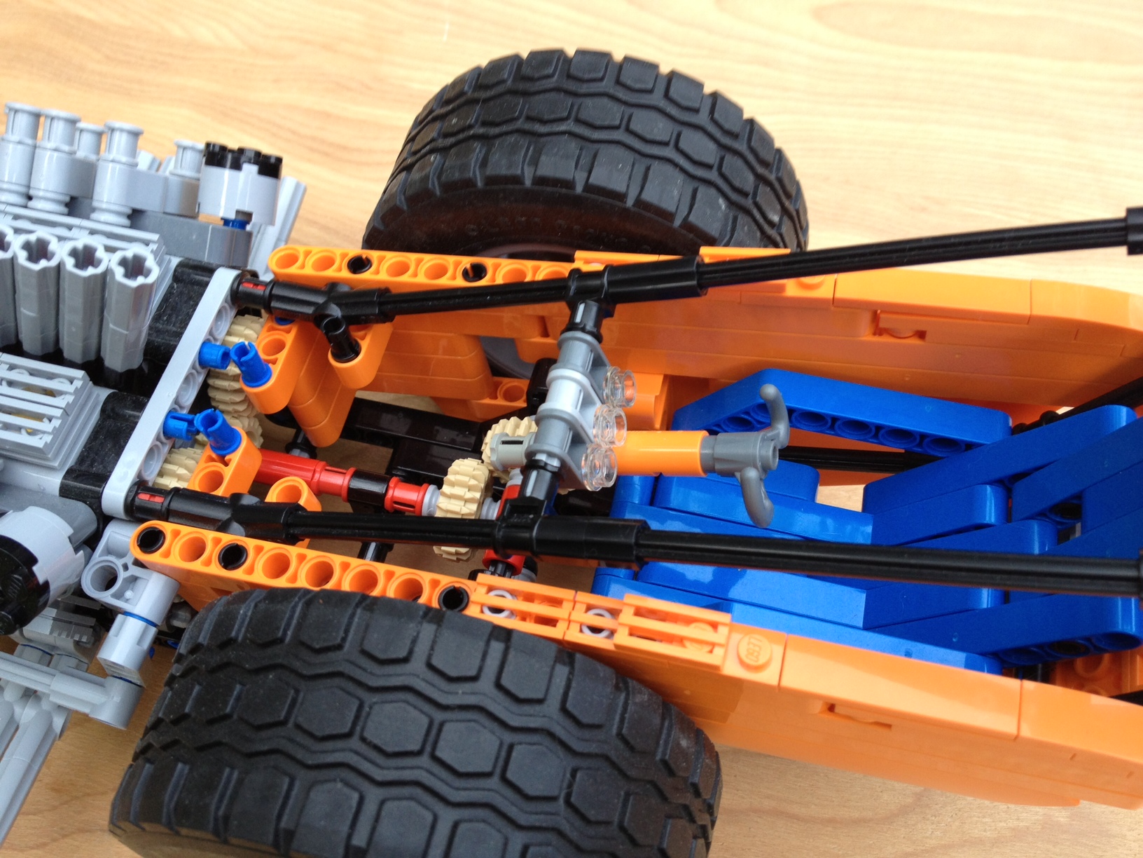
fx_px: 1156
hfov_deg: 52.6
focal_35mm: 35
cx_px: 572
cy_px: 429
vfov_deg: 40.7
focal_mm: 4.28
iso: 64
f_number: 2.4
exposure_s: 1/60
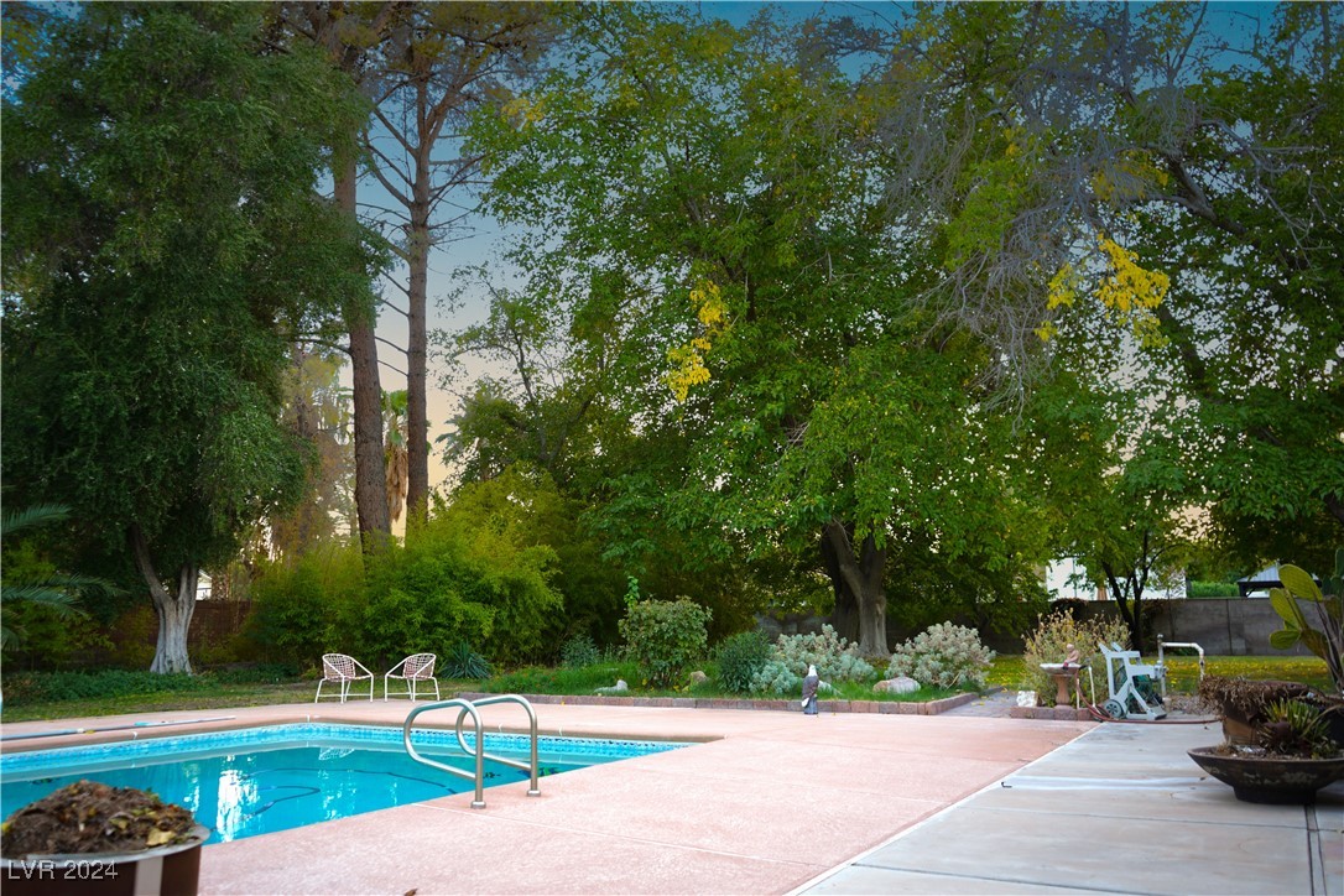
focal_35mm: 28
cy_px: 448
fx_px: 1045
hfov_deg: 65.5
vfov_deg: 46.4
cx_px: 672
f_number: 3.5
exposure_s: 1/20
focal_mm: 28
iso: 64
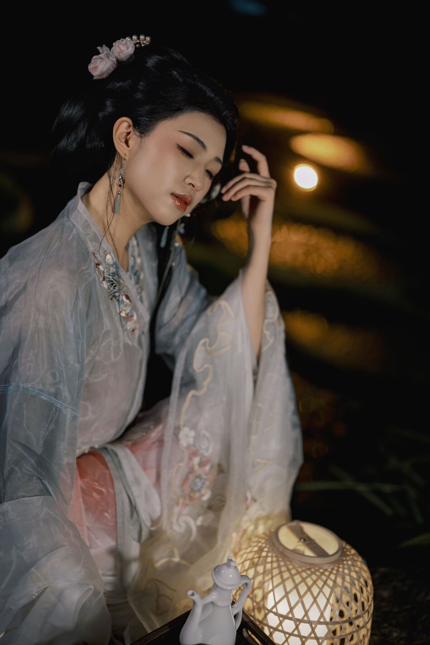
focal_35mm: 50
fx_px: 896
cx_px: 215
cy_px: 322
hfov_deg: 27.0
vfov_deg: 39.6
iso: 400
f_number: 1.2
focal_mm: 50
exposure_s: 1/125
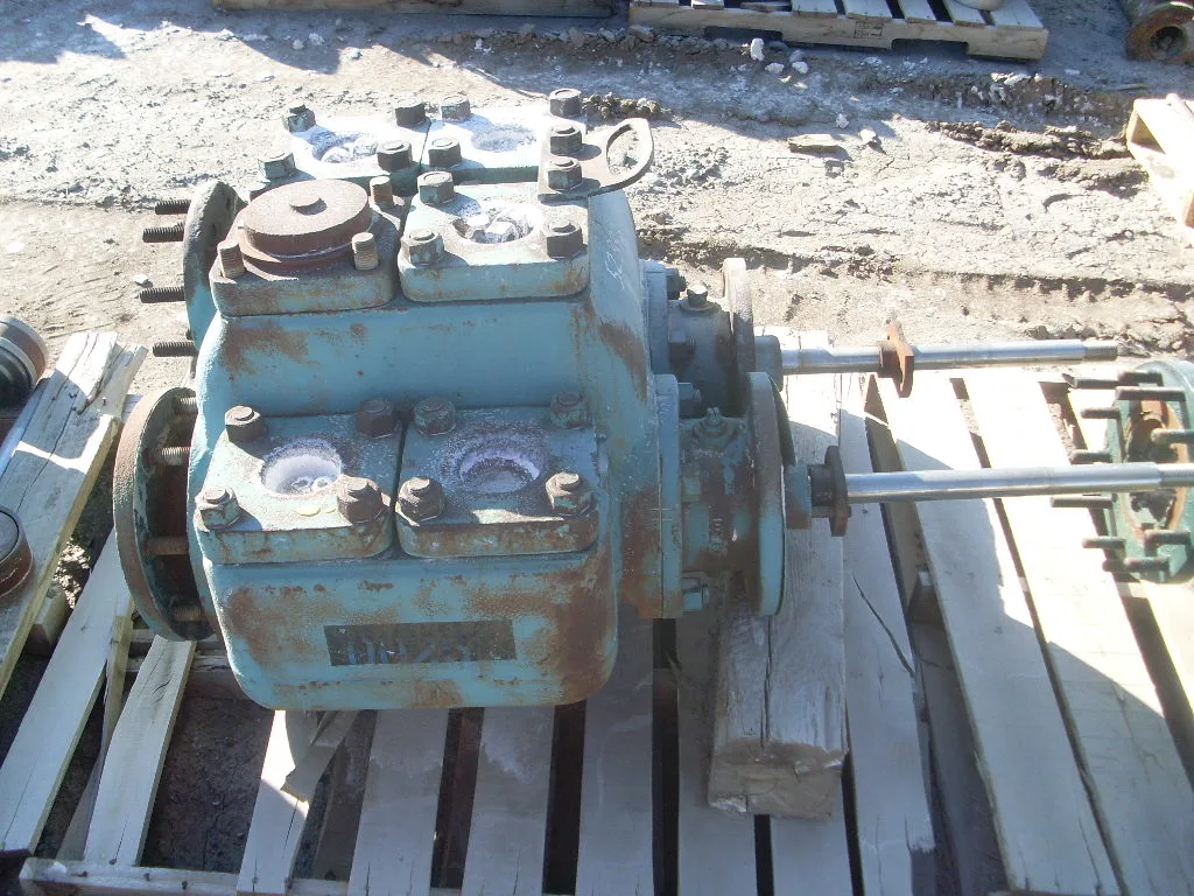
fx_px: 1311
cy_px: 448
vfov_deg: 37.7
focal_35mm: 38
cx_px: 597
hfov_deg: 49.0
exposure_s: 1/60
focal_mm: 6.3
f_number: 7.7
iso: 80
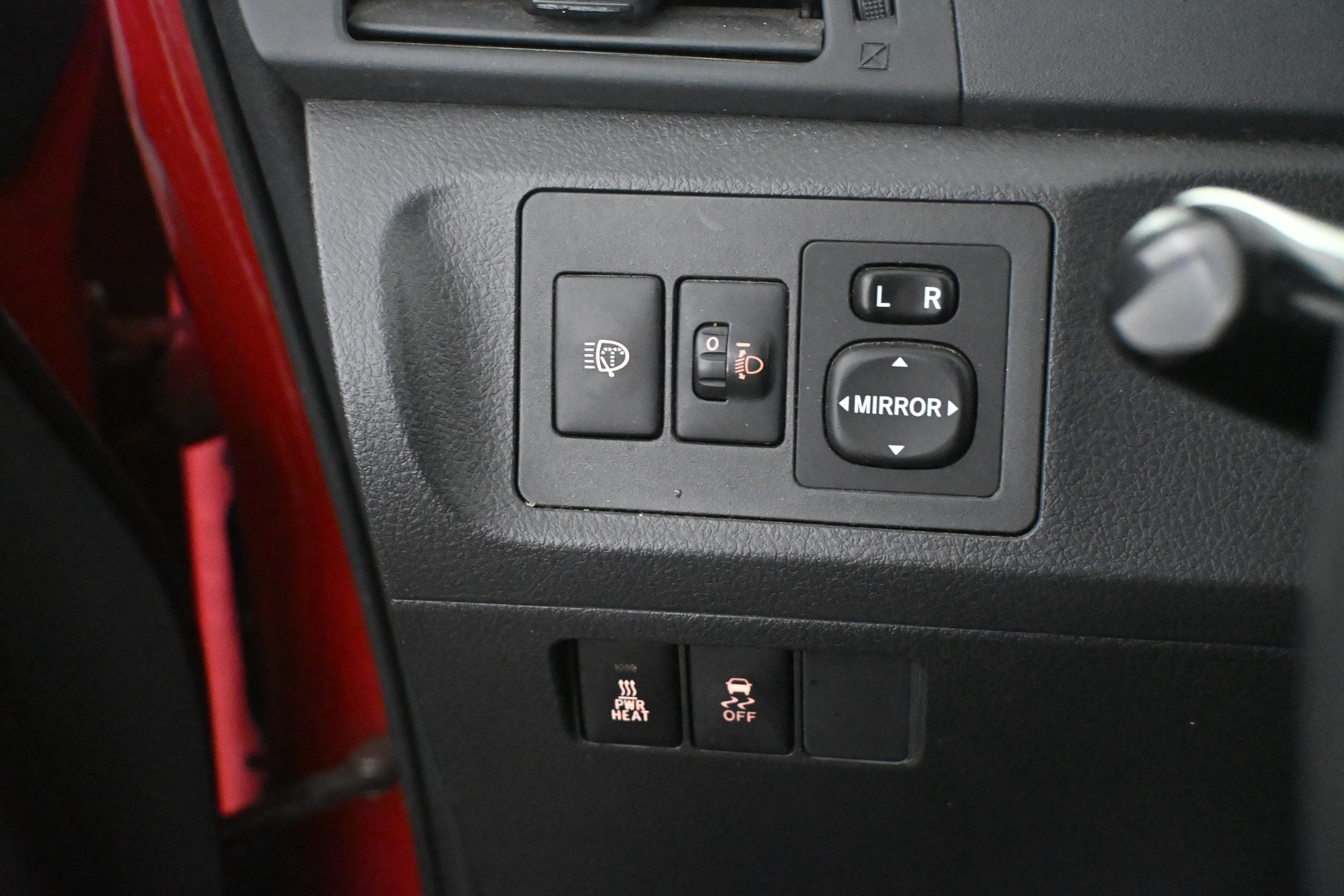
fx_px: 1680
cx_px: 672
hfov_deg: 43.6
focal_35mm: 45
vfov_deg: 29.9
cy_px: 448
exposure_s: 1/60
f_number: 4.8
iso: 12800
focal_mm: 30
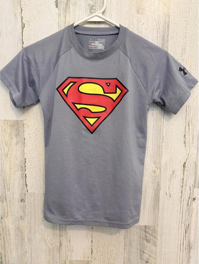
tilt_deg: -3.9
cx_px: 100
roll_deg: -0.2
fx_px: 184
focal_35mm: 24
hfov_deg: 56.9
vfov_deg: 71.6
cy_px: 132
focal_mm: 6.76
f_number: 1.78
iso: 160
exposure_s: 1/60
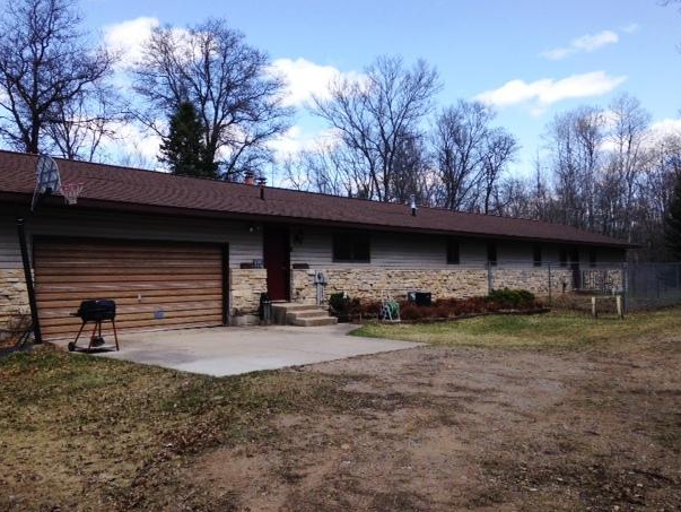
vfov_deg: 40.7
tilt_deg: +1.6
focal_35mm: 35
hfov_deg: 52.6
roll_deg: +1.1
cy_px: 252
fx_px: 689
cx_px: 322
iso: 50
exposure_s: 1/821
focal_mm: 4.12
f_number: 2.4
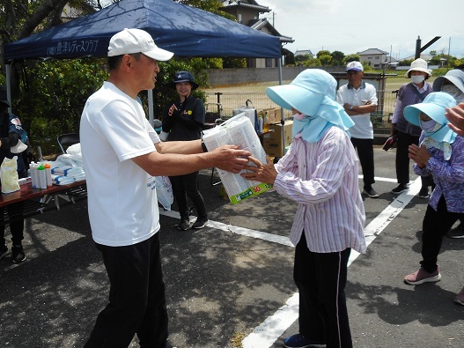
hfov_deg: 55.2
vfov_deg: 42.9
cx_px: 205
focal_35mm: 33
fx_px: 442
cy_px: 175
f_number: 4
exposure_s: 1/640
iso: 80
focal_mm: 5.2
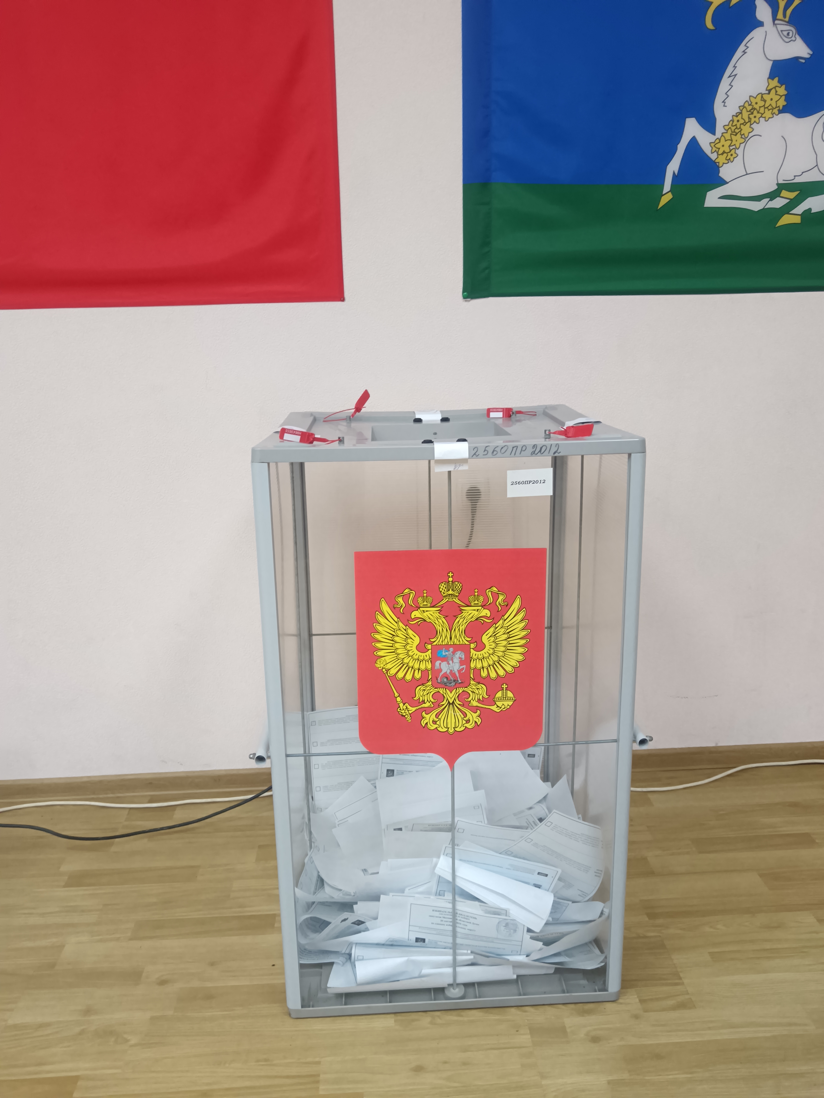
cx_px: 412
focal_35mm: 27
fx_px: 857
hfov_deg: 51.4
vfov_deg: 65.3
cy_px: 549
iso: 1026
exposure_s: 1/100
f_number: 1.9
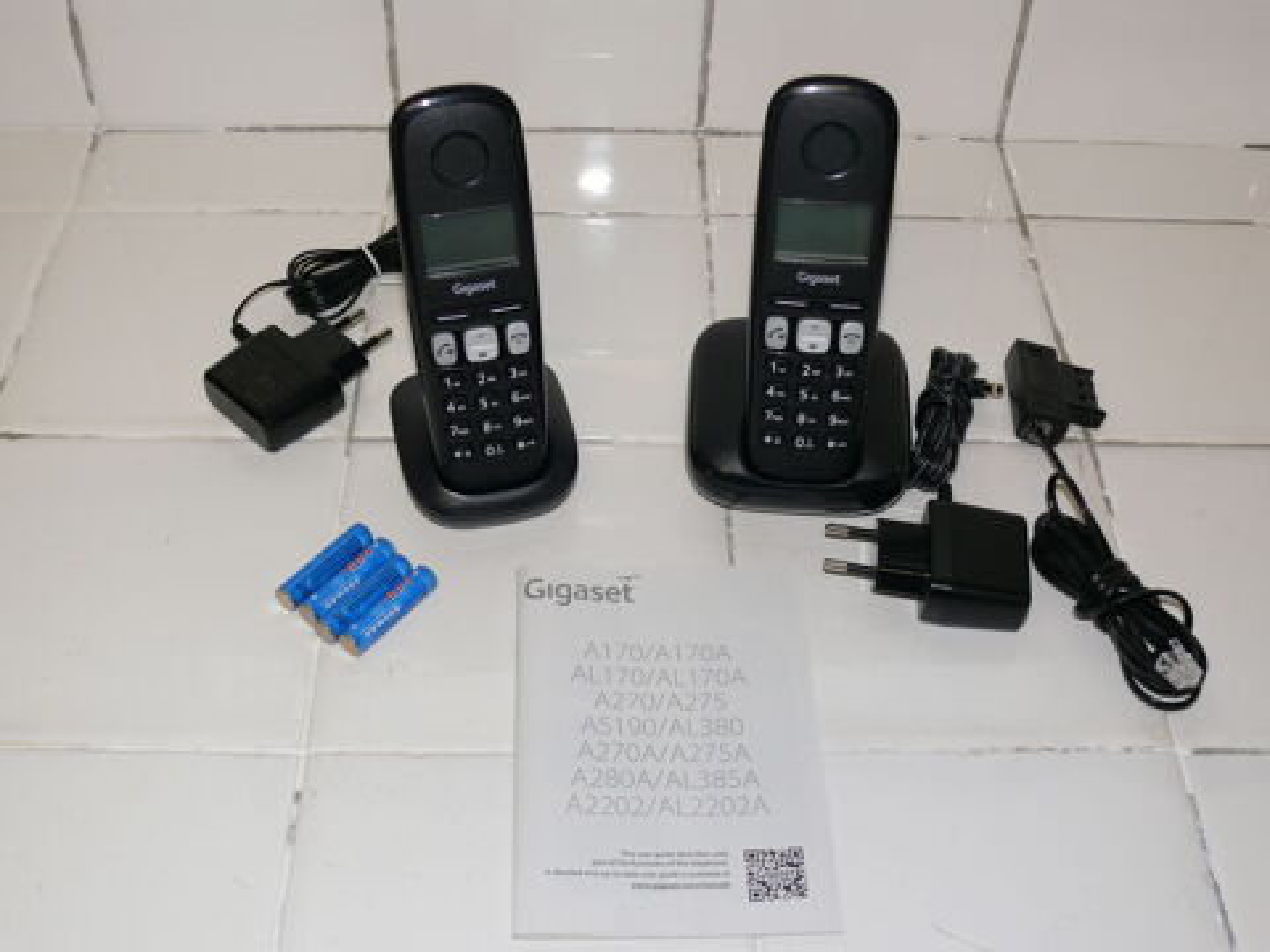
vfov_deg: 32.2
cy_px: 476
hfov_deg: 42.1
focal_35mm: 45
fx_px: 1651
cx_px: 635
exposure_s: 1/30
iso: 100
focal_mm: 8.9
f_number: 2.8
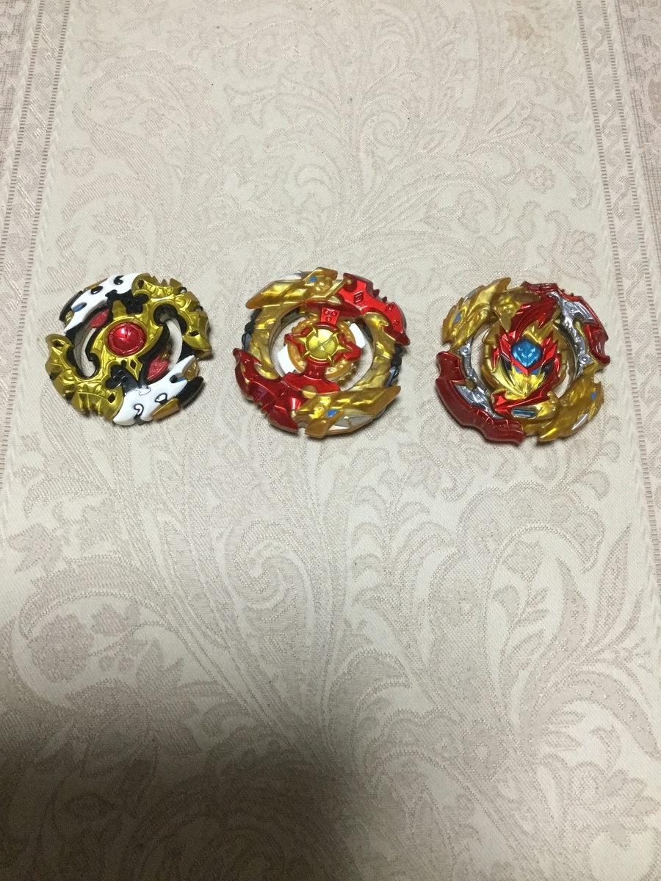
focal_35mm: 31
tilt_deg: -68.6
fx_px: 789
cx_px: 330
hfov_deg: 45.4
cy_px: 440
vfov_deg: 58.4
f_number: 2.4
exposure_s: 1/30
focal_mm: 3.3
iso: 125
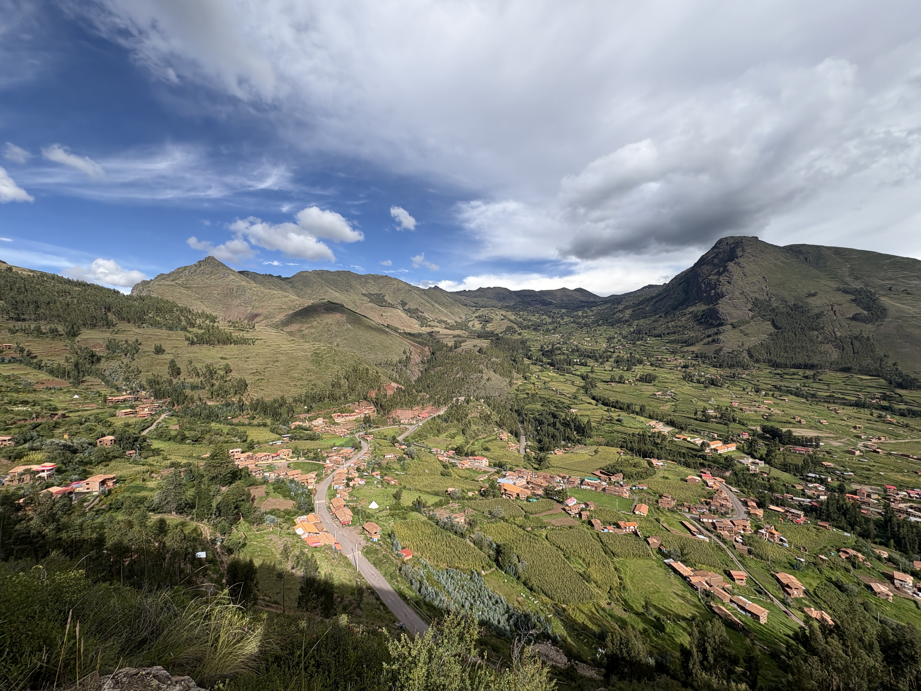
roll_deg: +1.5
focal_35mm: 14
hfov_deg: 102.1
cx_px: 460
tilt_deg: +1.2
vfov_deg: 85.7
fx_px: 372
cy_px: 346
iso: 50
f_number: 2.2
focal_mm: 2.22
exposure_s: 1/1789
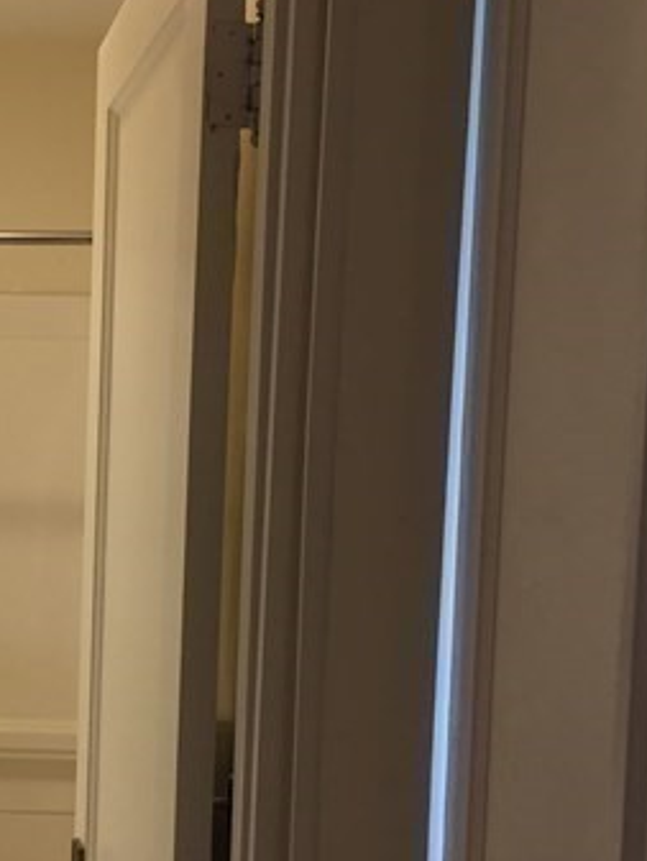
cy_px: 618
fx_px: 1644
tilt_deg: -3.9
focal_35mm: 66
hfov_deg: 21.2
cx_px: -51
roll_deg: -0.6
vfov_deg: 29.0
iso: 80
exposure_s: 1/30
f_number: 2.2
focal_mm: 4.15
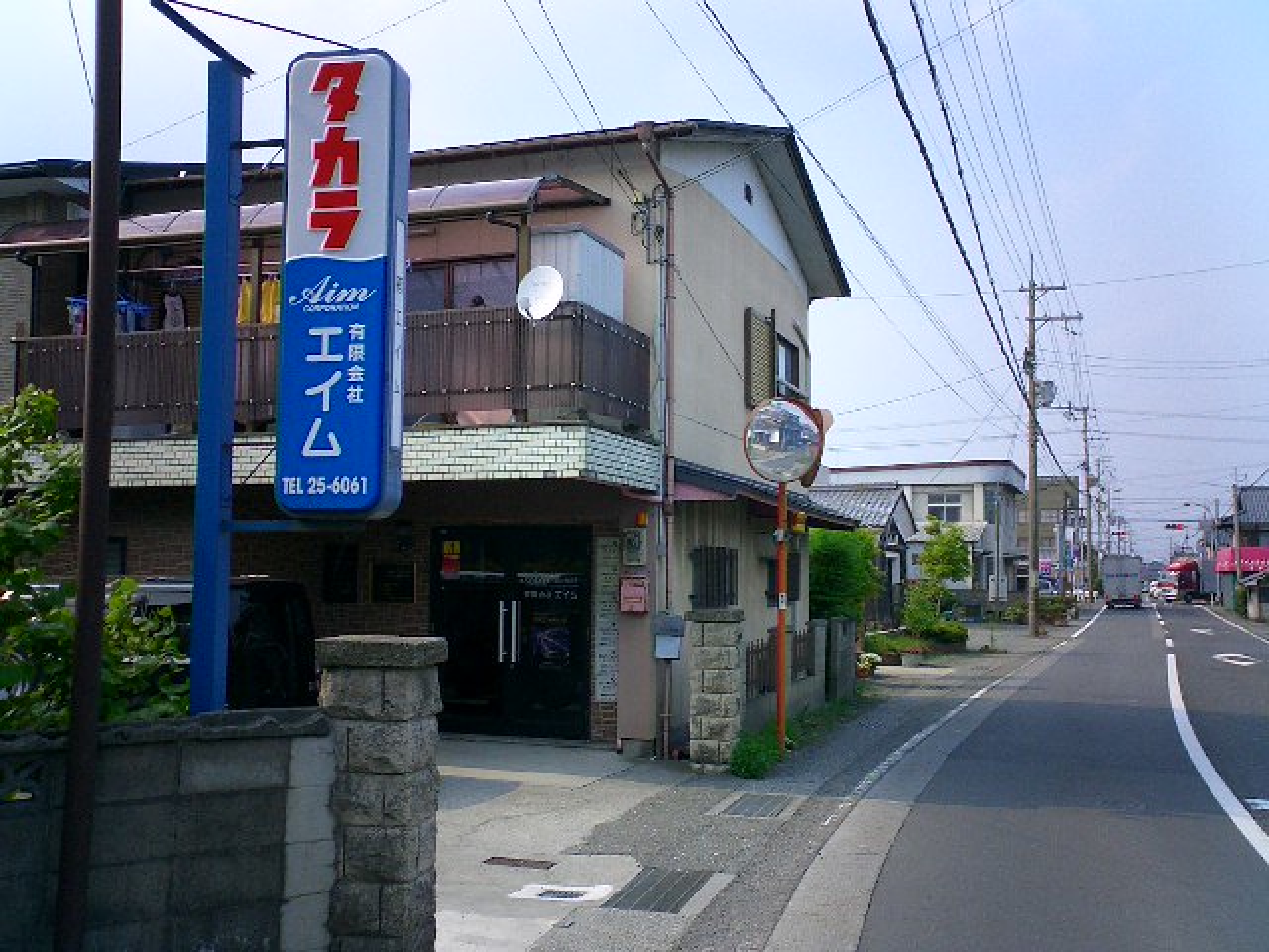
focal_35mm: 37
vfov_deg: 38.7
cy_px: 476
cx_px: 634
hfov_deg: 50.1
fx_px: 1356
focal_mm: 5.6
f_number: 3.5
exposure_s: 1/640
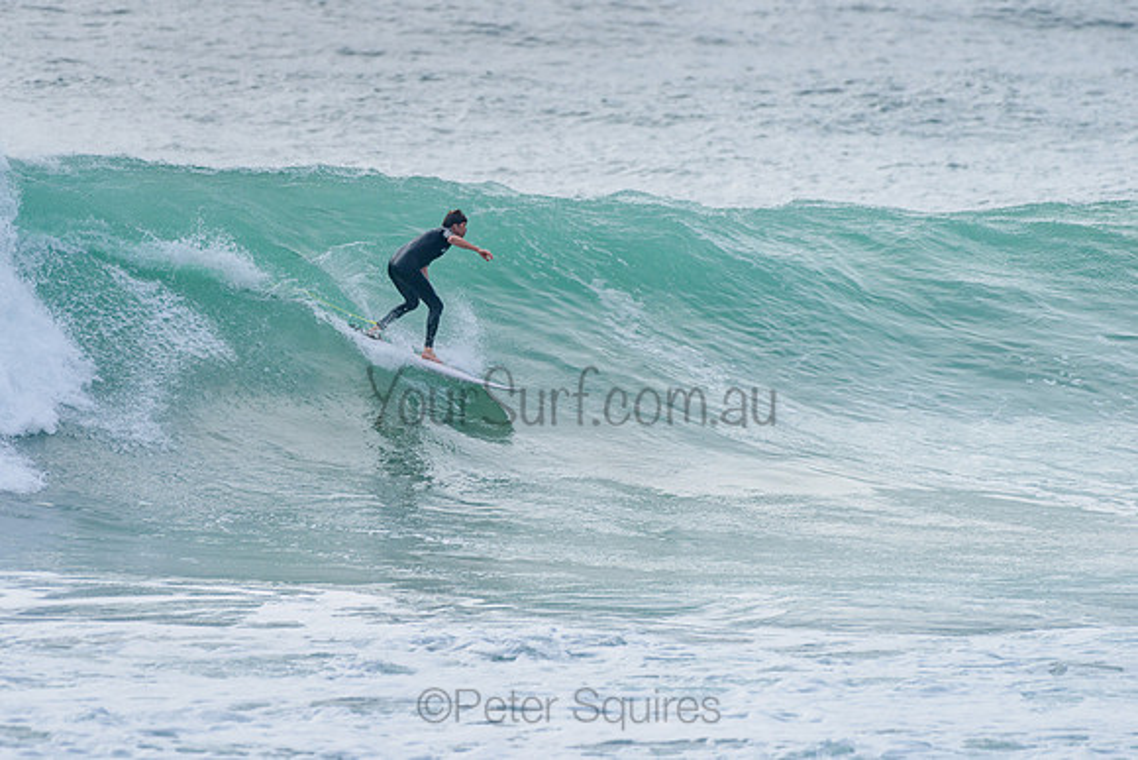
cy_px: 312
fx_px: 19358
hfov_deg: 3.4
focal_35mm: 612
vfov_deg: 2.2
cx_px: 441
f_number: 5.6
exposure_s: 1/2000
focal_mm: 500
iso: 400
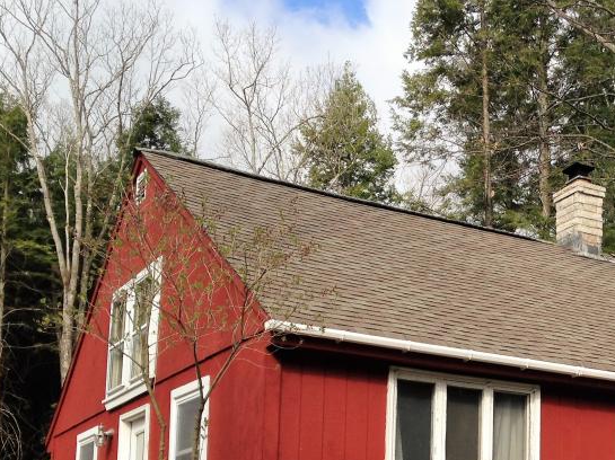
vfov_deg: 23.0
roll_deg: +1.4
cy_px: 413
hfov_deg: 30.2
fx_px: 1101
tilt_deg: +9.4
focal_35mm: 62
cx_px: 519
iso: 50
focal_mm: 4.12
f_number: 2.4
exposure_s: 1/874
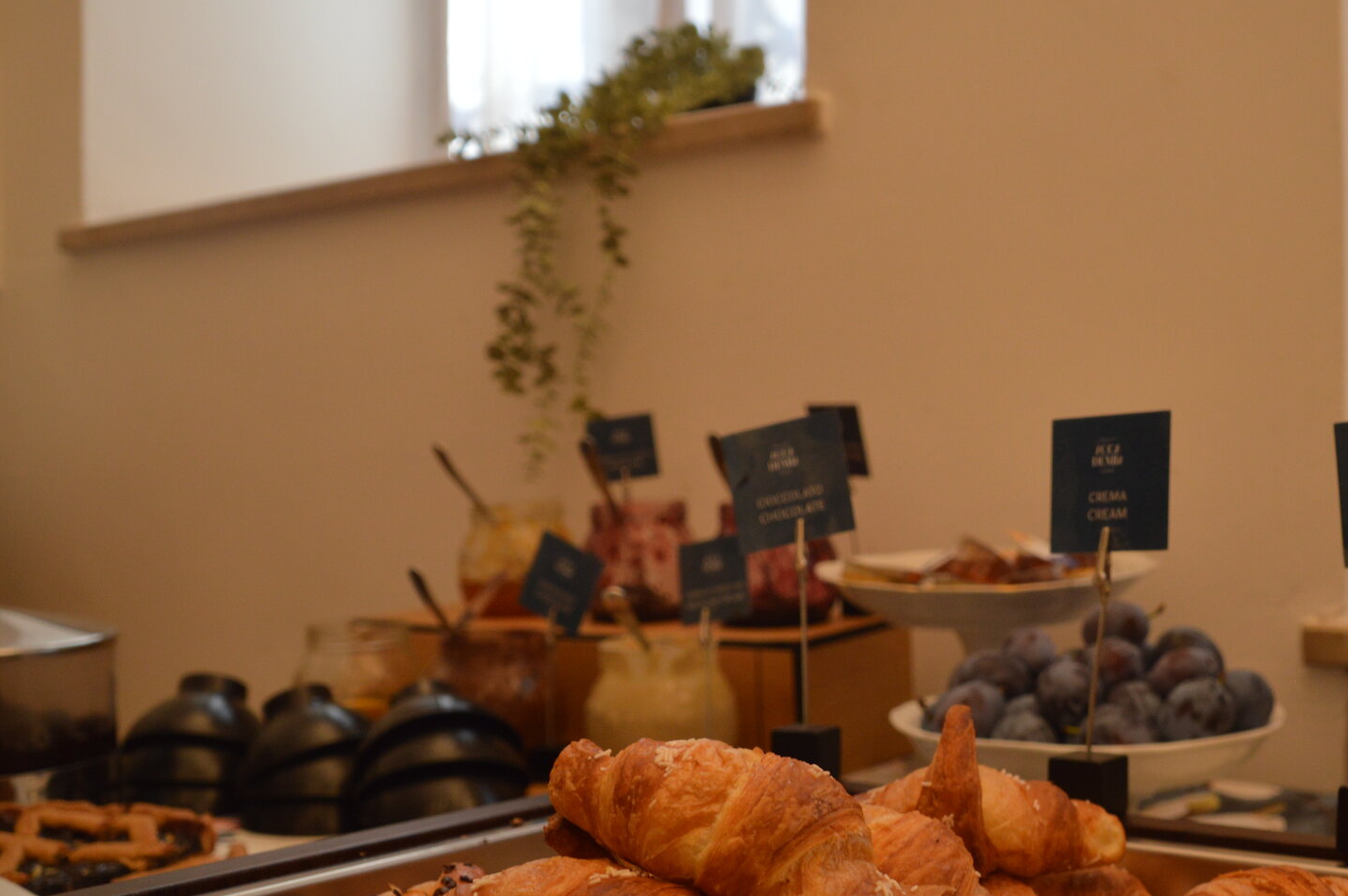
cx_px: 964
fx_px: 1609
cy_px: 503
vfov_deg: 31.1
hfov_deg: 44.4
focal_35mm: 43
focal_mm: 20
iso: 400
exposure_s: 1/60
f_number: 4
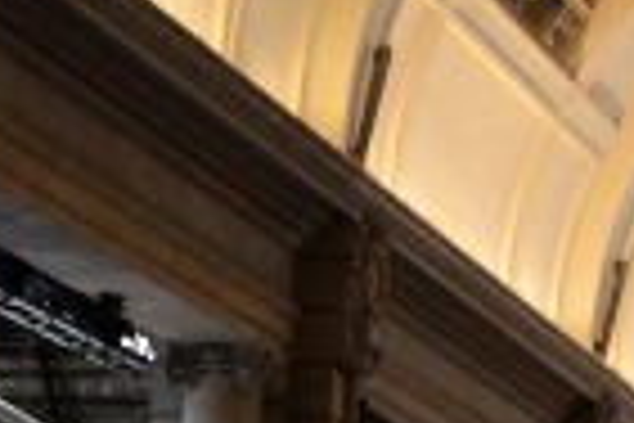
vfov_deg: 4.9
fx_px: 4984
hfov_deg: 6.4
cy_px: 358
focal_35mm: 283
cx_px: 2118
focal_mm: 40
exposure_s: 1/50
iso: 200
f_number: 4
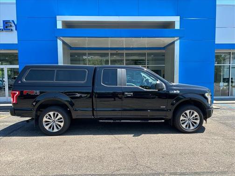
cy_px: 88
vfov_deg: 53.1
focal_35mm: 26
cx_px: 118
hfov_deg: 67.3
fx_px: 177
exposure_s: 1/1196
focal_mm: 5.7
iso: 50
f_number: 1.5
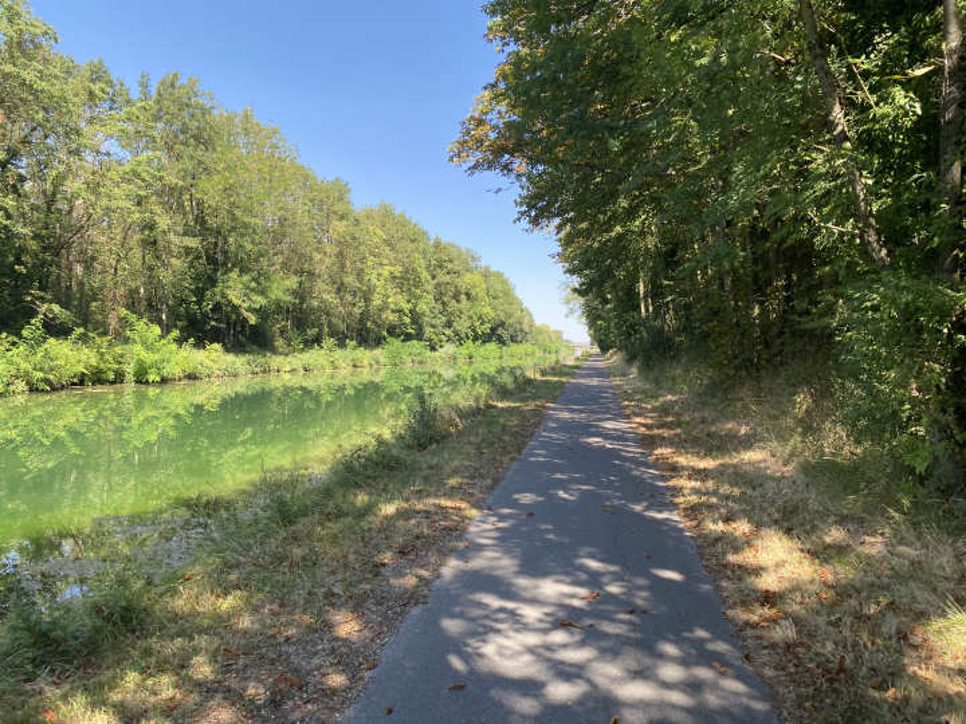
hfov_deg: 67.3
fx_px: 726
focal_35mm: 26
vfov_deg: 53.1
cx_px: 483
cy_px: 362
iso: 32
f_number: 1.8
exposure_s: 1/594
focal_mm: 4.25
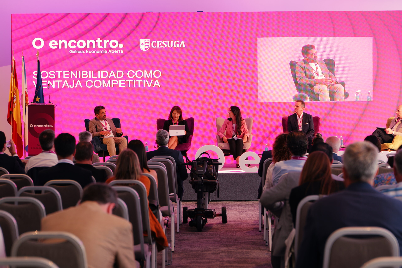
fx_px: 1094
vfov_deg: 14.0
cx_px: 201
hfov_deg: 20.8
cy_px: 134
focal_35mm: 98
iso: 250
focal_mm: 70
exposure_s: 1/50
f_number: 2.8
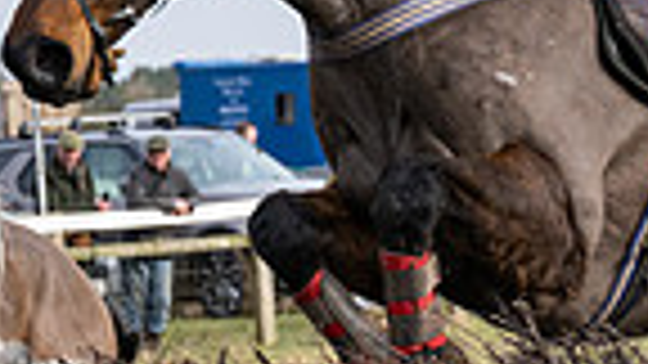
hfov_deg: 6.3
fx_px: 5894
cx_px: -32
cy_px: 265
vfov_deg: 3.5
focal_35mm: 343
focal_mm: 70
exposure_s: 1/2000
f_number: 4
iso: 400
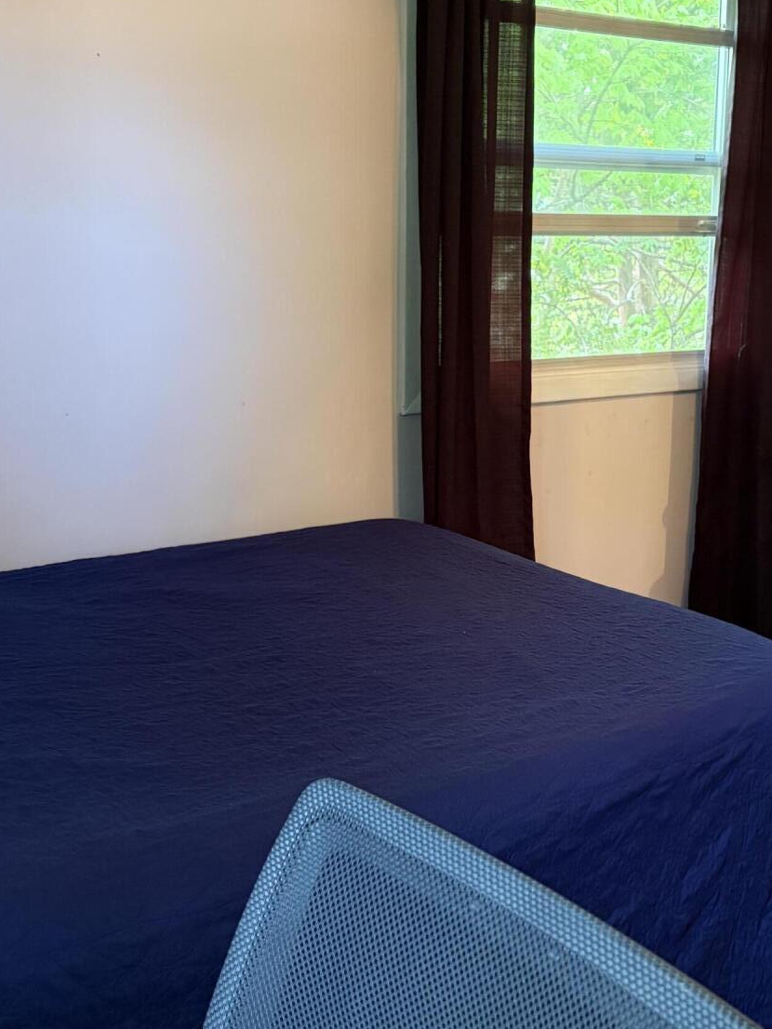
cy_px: 456
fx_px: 1397
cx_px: 538
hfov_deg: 30.6
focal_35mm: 47
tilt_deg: -9.7
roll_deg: -1.2
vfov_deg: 40.4
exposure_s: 1/60
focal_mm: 5.96
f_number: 1.6
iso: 500
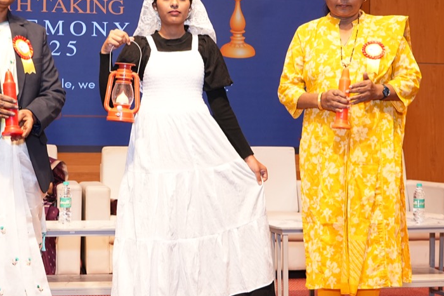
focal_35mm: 64
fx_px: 789
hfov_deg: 31.4
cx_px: 186
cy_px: 150
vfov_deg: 21.2
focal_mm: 28
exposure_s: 1/125
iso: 1000
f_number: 6.3
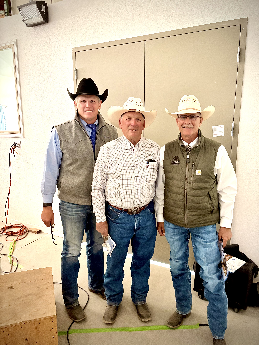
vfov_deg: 67.3
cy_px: 172
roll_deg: -0.4
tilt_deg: -10.6
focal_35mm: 26
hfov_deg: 53.1
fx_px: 259
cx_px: 130
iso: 640
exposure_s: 1/40
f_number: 1.6
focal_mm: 5.96
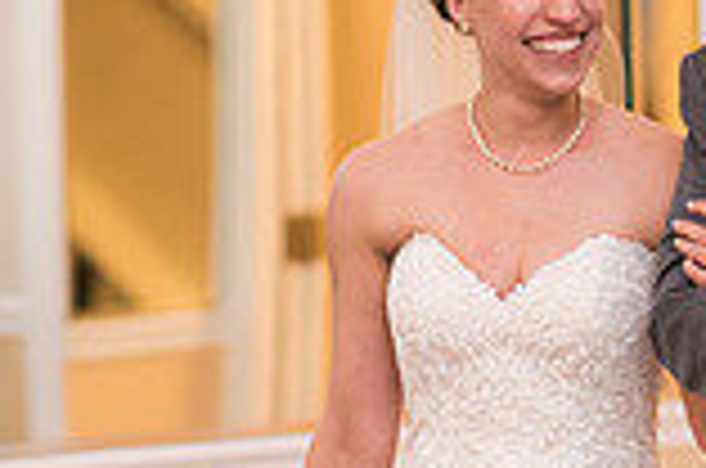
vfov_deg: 4.3
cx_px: 796
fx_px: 6165
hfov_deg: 6.5
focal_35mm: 315
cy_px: 466
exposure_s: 1/200
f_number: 2
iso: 1000
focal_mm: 85
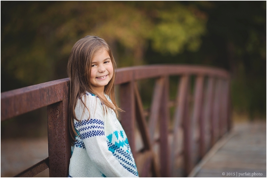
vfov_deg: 16.1
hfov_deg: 23.9
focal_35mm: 85
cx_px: 134
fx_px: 631
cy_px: 89
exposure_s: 1/4000
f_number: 1.8
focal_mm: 85
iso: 800
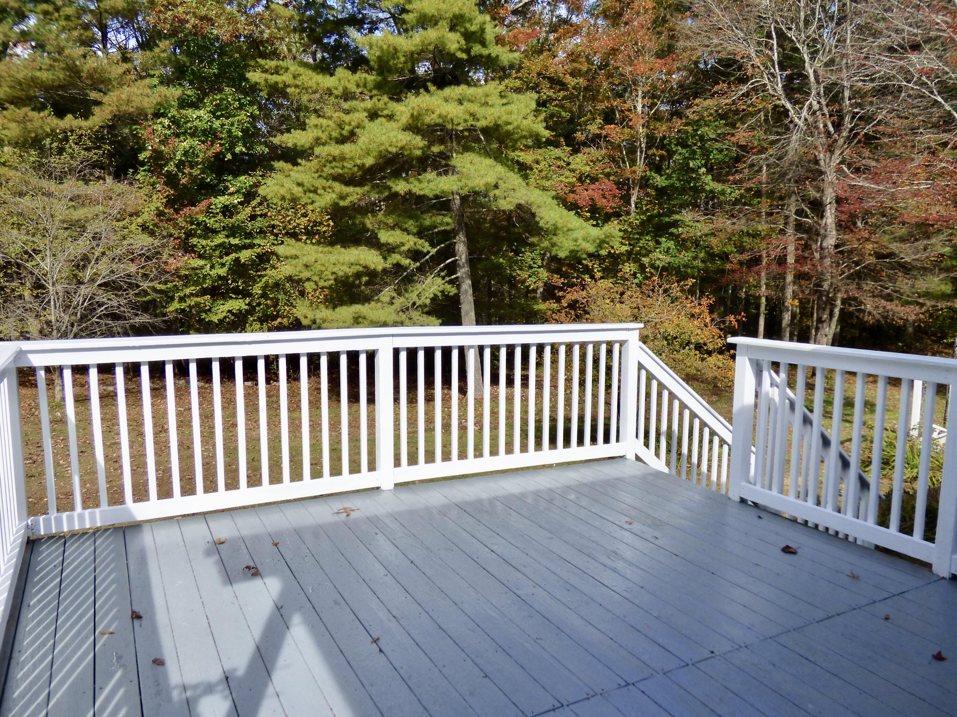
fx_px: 664
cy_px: 358
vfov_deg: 56.8
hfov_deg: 71.6
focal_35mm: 24
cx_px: 478
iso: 160
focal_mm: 4.25
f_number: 3
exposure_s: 1/1000
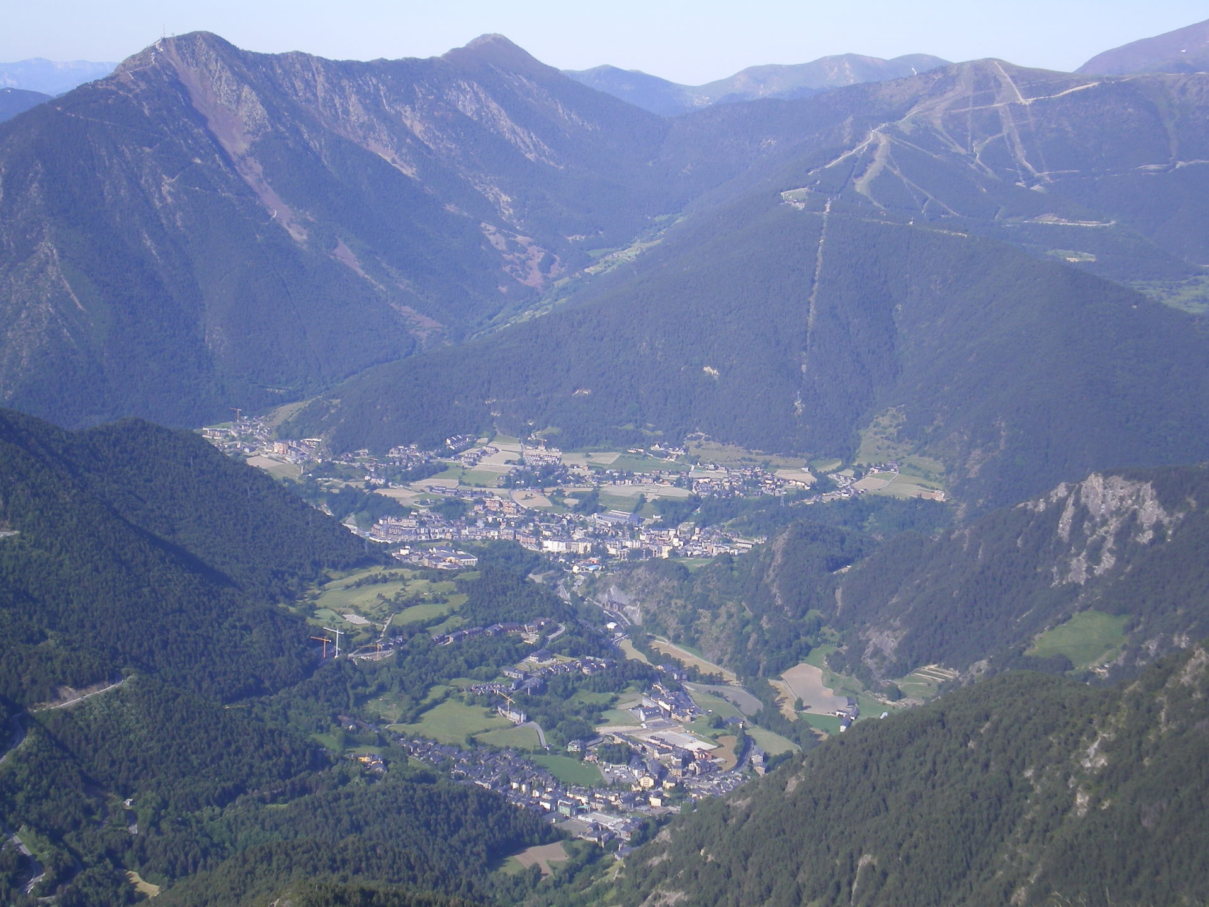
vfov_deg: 21.6
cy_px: 454
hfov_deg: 28.6
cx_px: 604
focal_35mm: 68
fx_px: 2375
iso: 64
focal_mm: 11.3
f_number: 6.2
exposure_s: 1/125
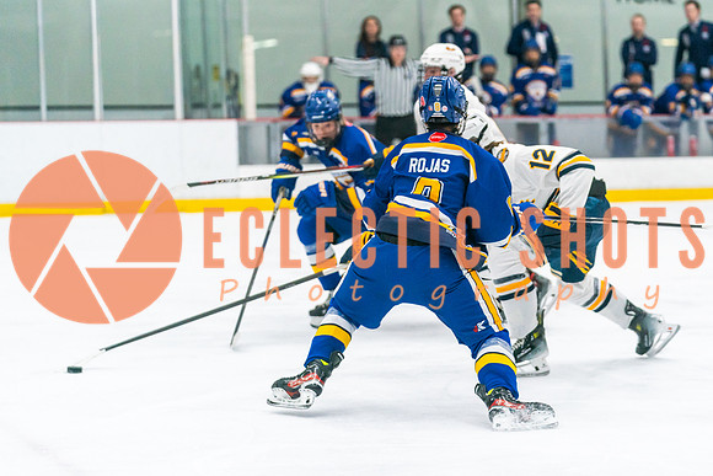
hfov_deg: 17.1
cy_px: 222
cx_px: 423
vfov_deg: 11.5
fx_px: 2365
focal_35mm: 119
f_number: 2.8
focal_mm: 100
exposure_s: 1/1250
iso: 3200
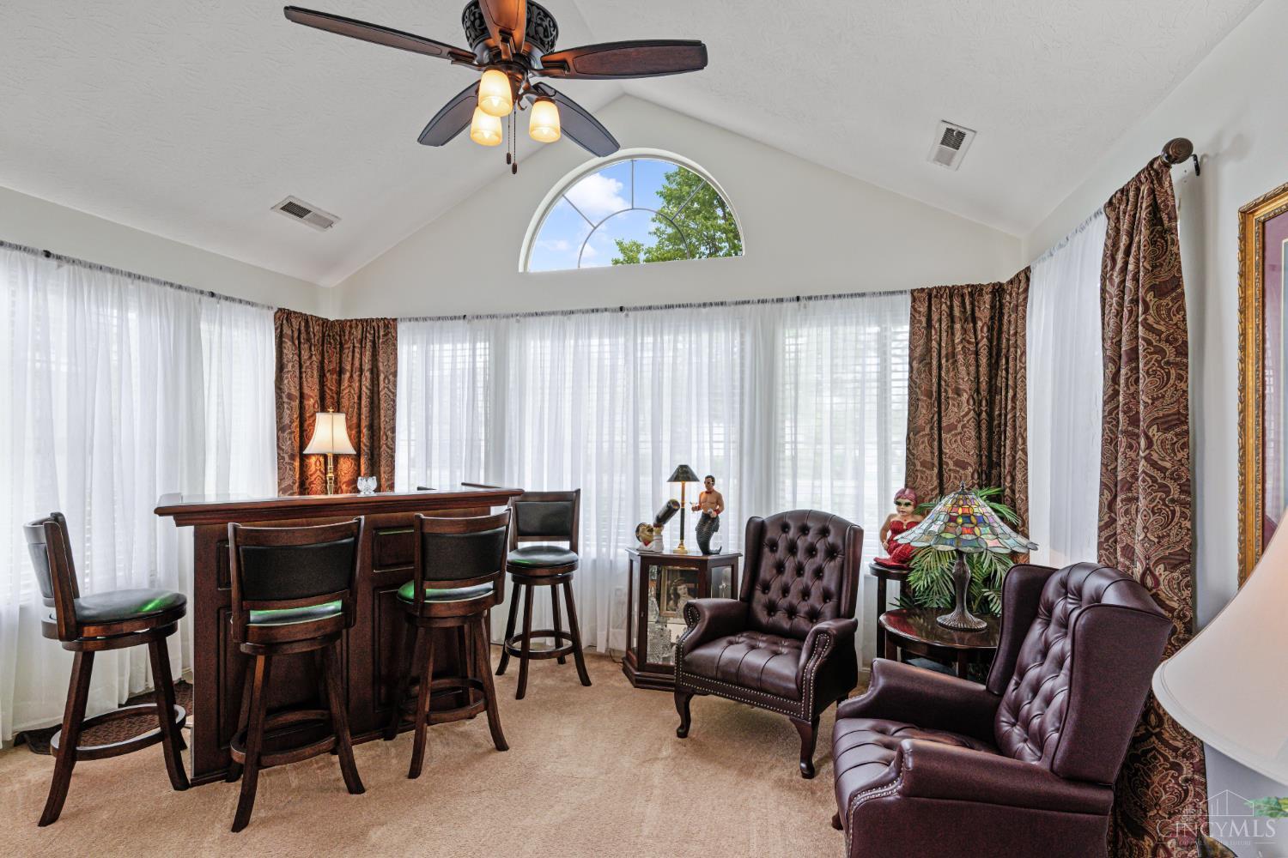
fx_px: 626
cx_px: 644
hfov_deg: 91.6
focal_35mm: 18
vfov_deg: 68.9
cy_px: 429
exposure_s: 1/20
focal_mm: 17.5
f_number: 10
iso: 100
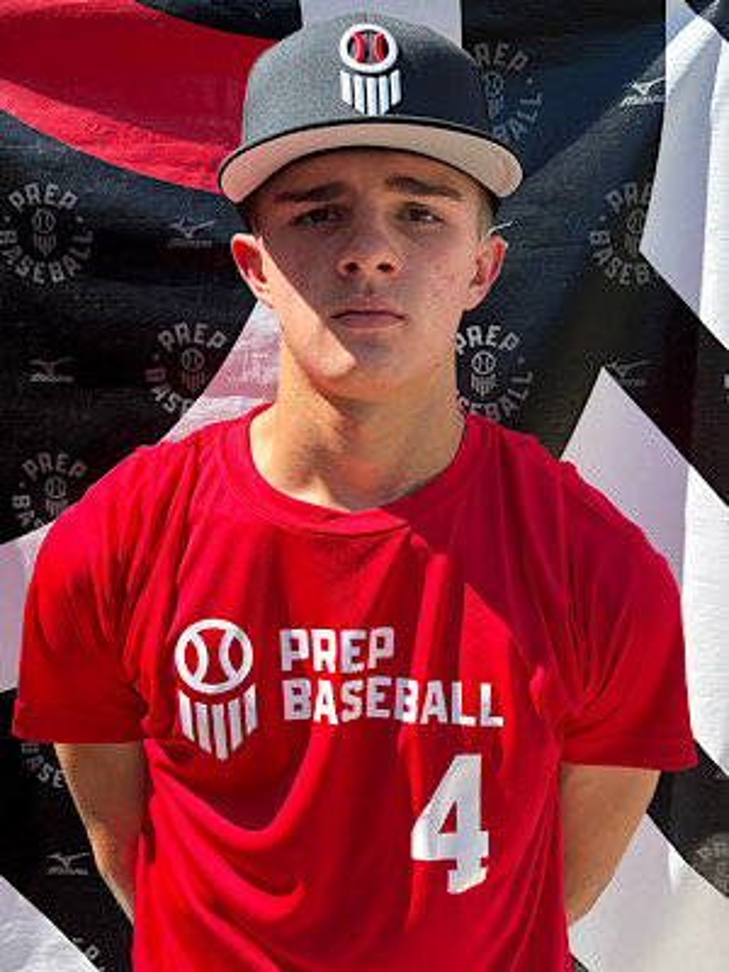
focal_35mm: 26
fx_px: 730
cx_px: 364
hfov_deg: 53.1
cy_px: 486
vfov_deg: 67.3
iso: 50
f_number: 1.6
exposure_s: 1/1155
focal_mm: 5.96
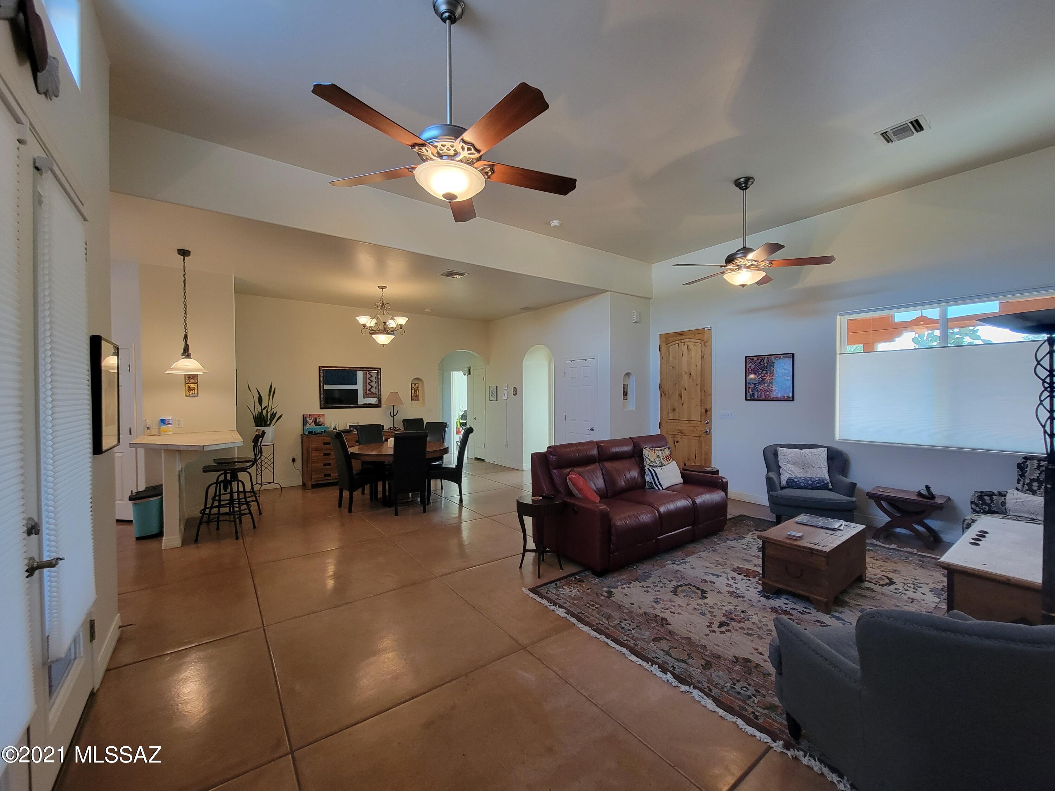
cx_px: 528
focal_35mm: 13
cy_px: 396
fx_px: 396
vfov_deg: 89.9
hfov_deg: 106.2
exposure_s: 1/60
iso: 250
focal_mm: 2.2
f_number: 2.2
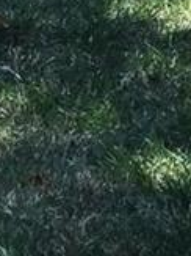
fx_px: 1967
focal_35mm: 267
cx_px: -589
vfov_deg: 7.0
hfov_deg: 5.0
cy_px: -367
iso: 32
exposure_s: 1/321
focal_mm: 4.15
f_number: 2.2
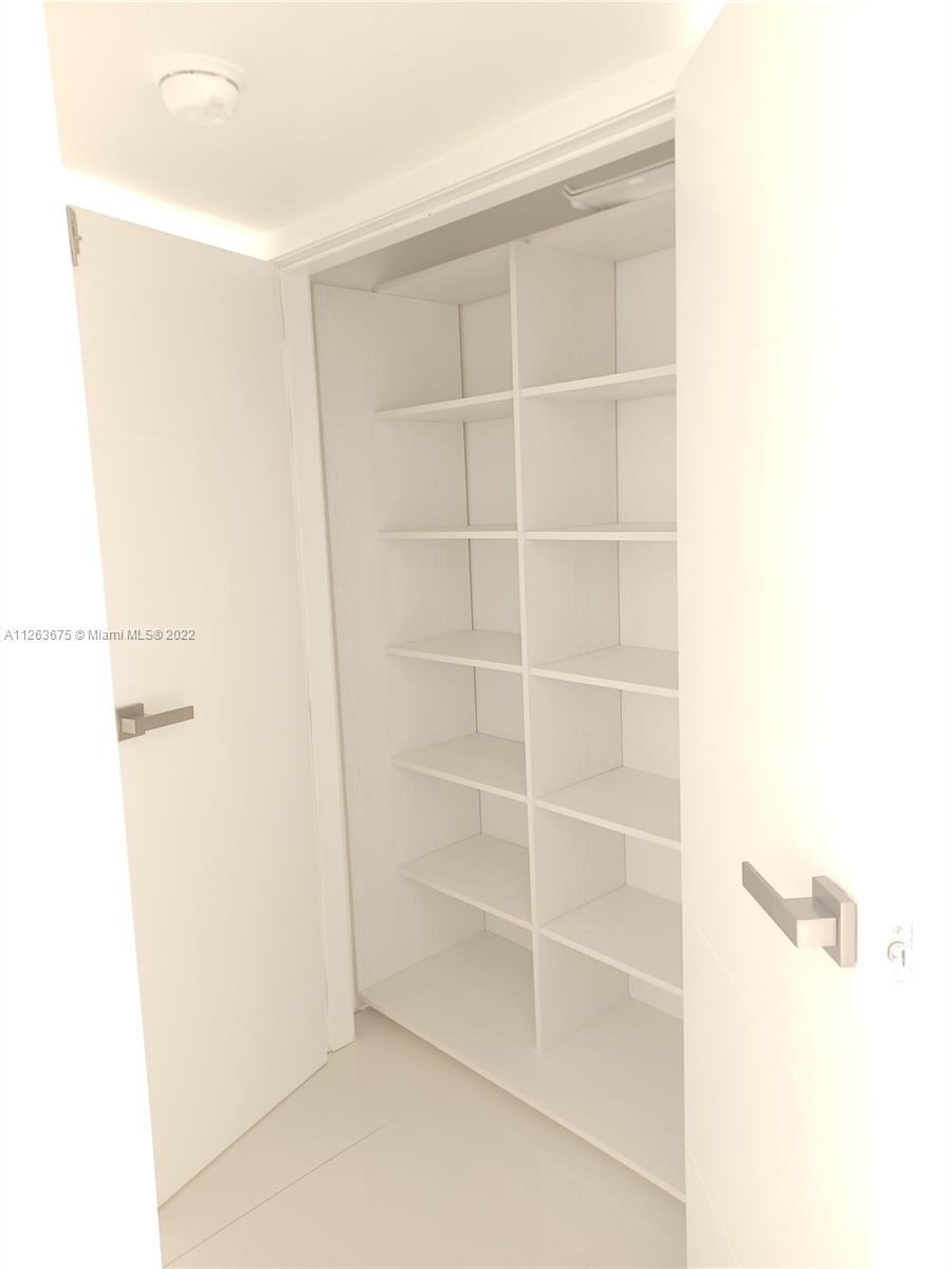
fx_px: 917
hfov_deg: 54.9
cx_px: 476
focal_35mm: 25
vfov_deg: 69.4
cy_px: 634
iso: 64
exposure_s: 1/60
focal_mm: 4.6
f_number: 1.8
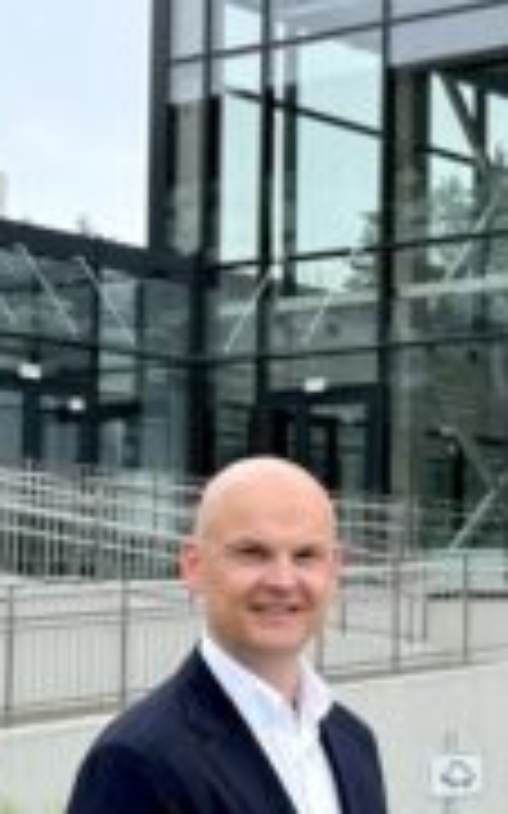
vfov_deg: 25.5
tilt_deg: +6.5
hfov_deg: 15.8
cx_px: 512
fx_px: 1796
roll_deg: -0.4
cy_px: 423
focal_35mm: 81
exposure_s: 1/1156
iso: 100
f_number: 1.78
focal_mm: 6.76
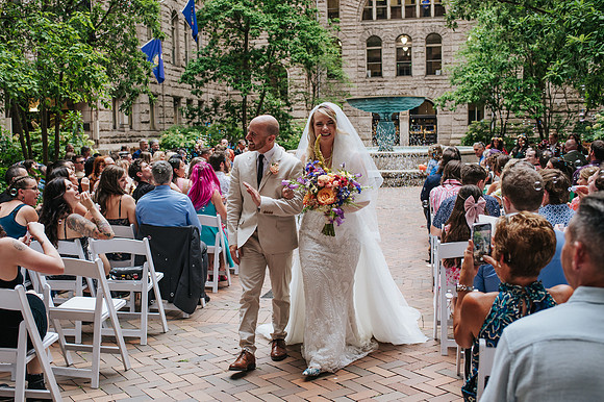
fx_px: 683
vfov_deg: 32.8
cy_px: 201
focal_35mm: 41
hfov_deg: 47.6
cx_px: 261
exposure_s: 1/400
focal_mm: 35
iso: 800
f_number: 4
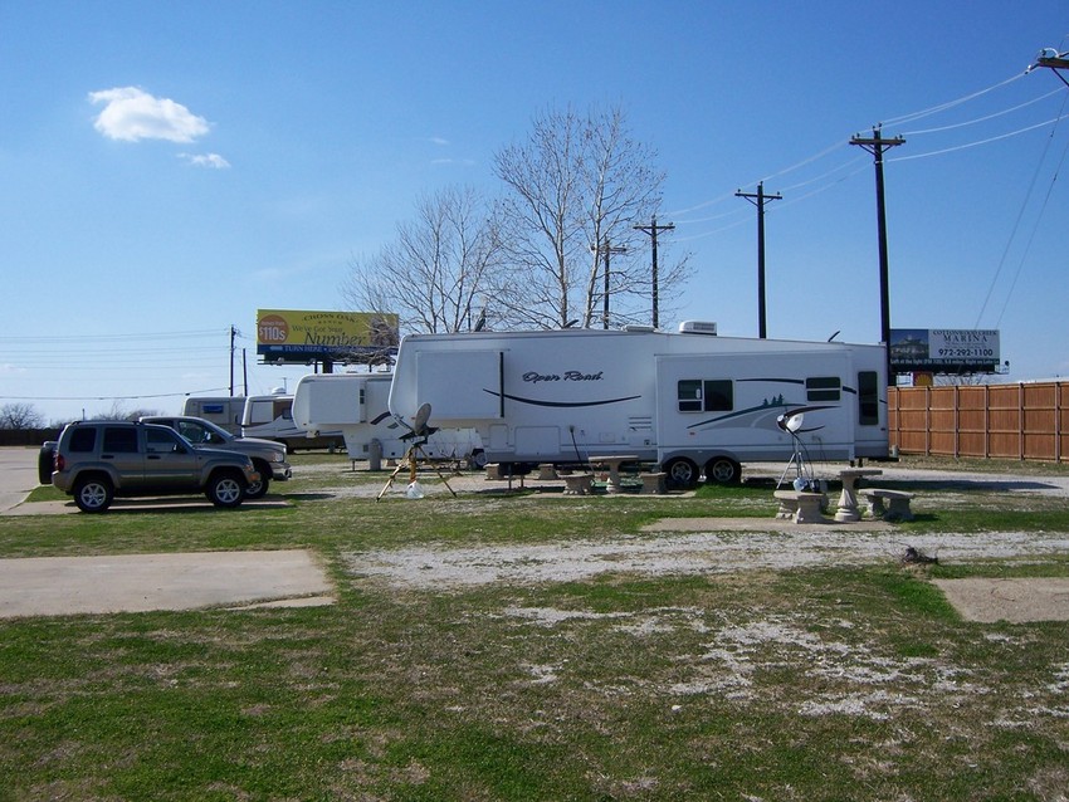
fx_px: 1112
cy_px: 401
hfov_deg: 51.3
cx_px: 534
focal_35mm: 36
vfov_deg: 39.7
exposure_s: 1/800
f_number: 4.5
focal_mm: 6
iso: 80
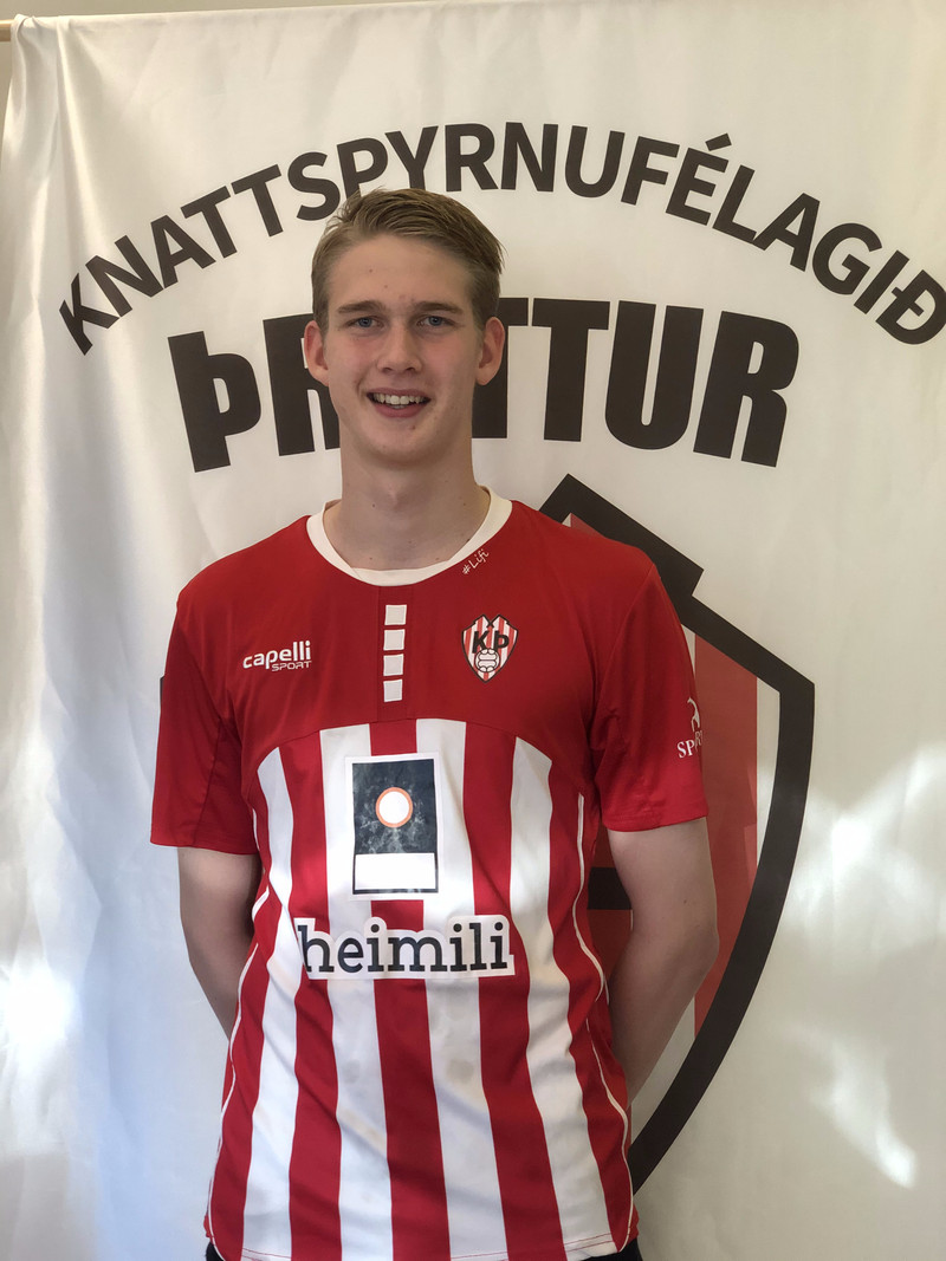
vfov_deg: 36.8
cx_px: 473
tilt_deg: +1.1
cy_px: 630
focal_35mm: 52
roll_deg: +0.9
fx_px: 1895
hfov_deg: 28.0
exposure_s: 1/50
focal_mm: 6
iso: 100
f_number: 2.4
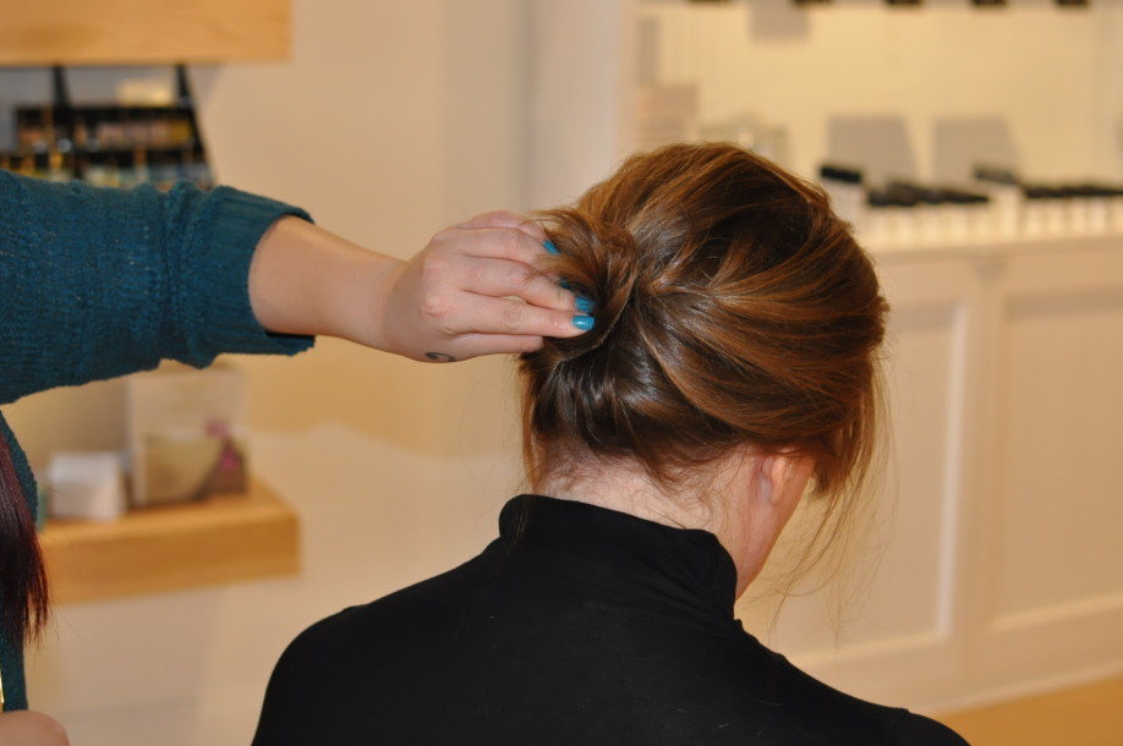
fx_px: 1825
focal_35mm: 59
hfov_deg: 34.2
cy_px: 335
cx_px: 577
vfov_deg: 23.1
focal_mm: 35
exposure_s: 1/80
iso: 800
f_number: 2.8
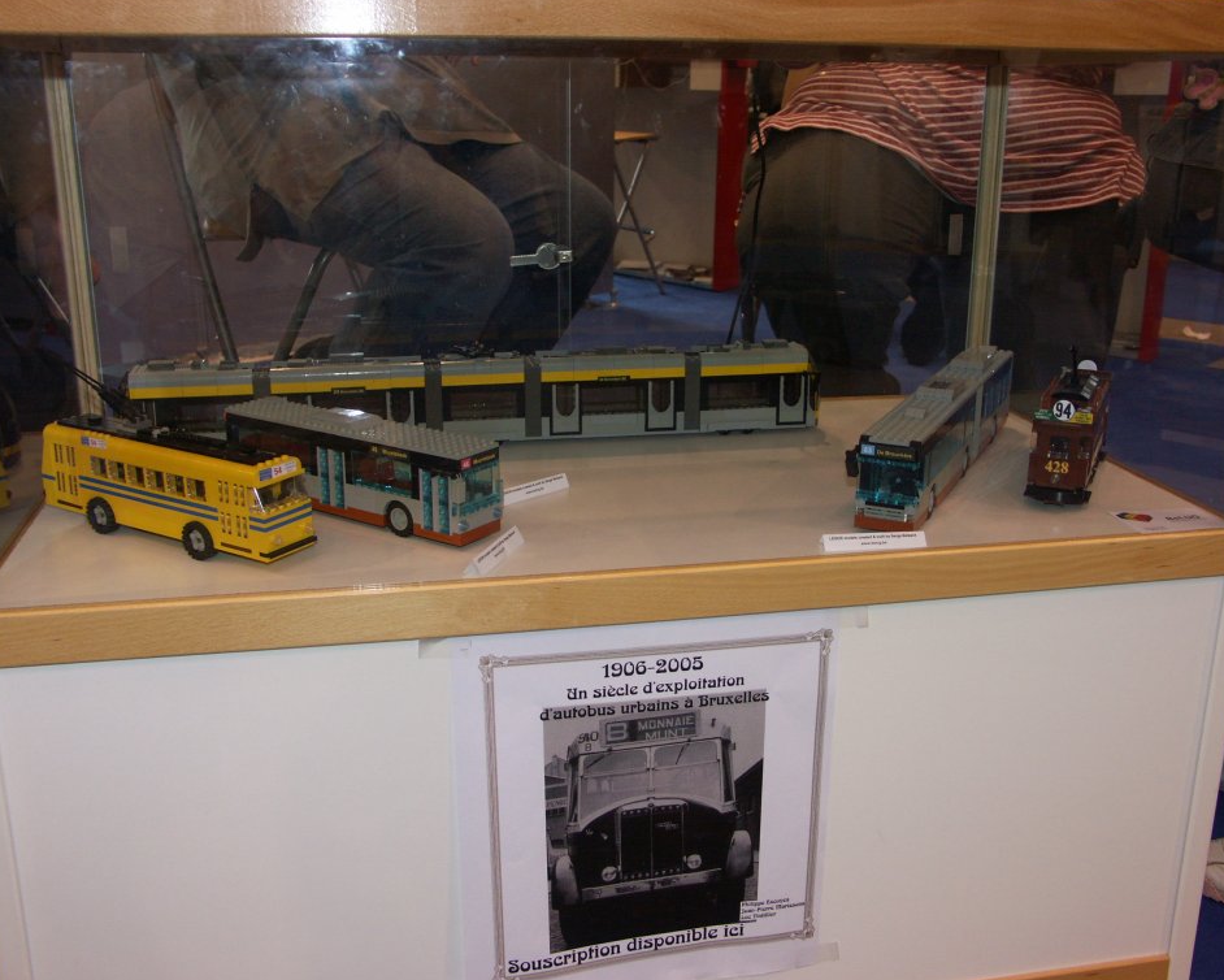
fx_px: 1268
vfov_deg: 42.2
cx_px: 634
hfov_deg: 51.5
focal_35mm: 35
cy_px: 484
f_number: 2.8
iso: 160
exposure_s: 1/50
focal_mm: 8.45
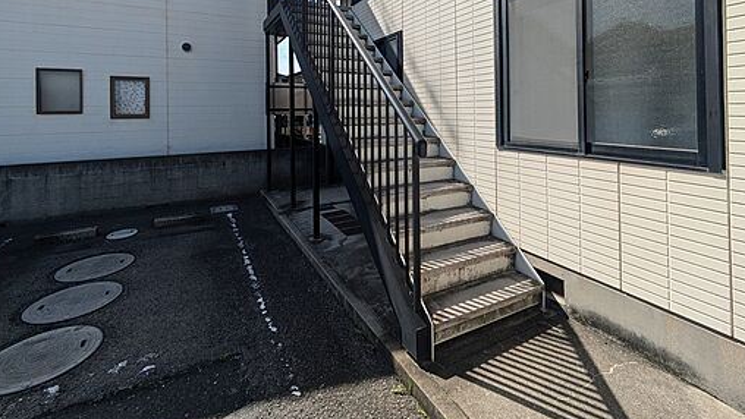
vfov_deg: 58.0
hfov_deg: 92.6
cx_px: 378
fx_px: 356
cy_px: 105
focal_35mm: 18
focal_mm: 1.83
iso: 49
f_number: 2.2
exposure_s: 1/943
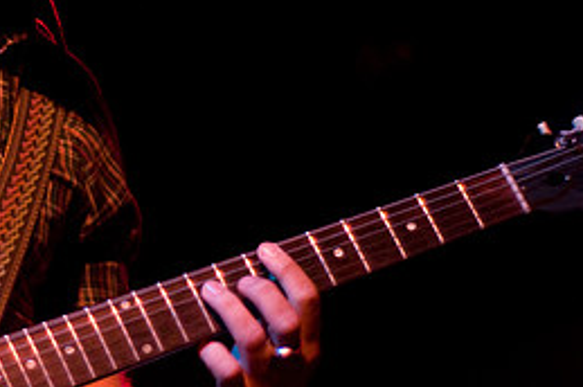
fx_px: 2717
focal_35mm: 168
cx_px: -18
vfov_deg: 8.1
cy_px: 64
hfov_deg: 12.1
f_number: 1.8
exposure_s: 1/80
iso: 1000
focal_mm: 50
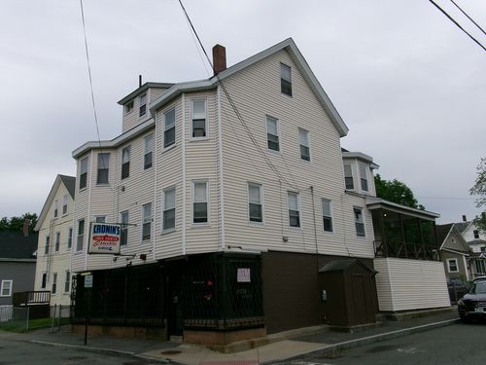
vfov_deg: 49.7
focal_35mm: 28
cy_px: 182
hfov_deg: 63.4
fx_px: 393
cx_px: 243
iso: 100
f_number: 10.8
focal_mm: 5.1
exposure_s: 1/80
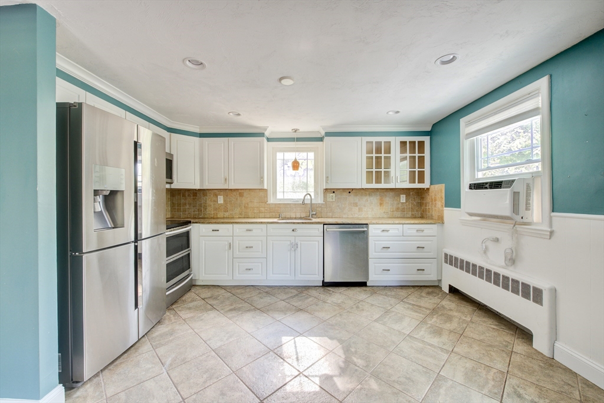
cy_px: 202
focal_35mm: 14
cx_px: 302
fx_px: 235
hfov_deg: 104.2
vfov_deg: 81.3
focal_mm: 14
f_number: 8
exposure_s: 1/8
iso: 400
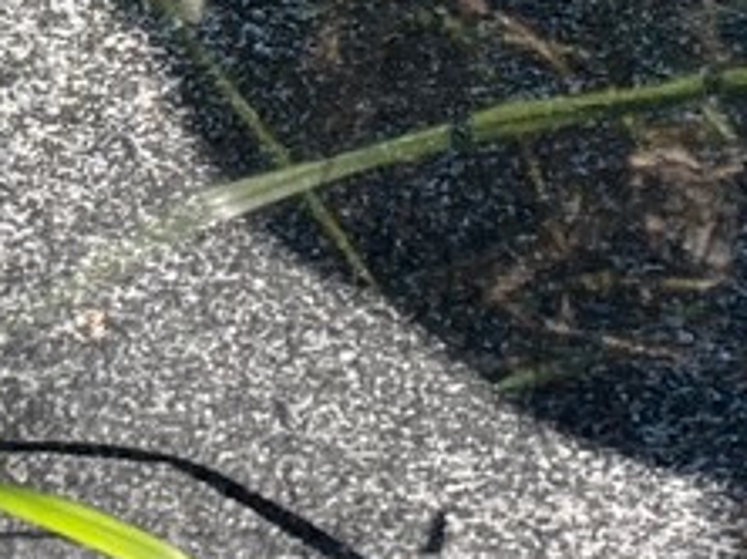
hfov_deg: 11.5
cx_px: -91
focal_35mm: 169
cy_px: -711
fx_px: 3643
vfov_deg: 8.2
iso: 32
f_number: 1.8
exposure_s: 1/473
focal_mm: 4.25
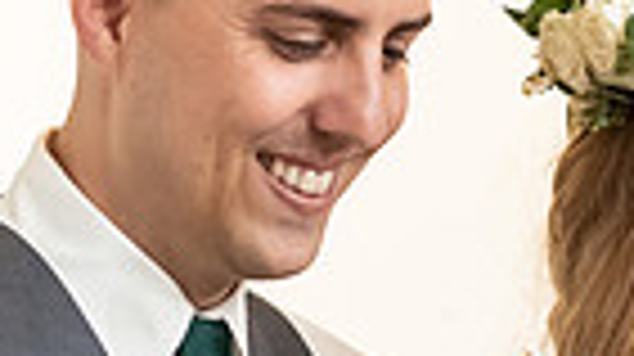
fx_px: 5072
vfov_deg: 4.0
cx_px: 594
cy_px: 611
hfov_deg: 7.1
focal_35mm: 302
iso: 2500
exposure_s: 1/250
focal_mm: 70
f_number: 2.8
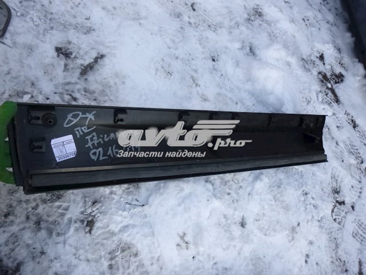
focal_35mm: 25
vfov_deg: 54.9
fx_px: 264
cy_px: 138
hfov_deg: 69.4
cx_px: 183
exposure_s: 1/250
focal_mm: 4.5
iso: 250
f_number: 3.9
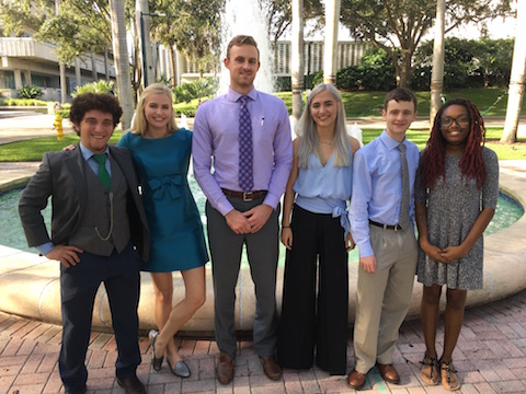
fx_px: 441
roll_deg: -0.4
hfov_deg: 61.7
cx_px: 263
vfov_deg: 48.2
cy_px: 197
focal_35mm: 29
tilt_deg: -11.8
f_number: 2.2
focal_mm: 4.15
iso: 25
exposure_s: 1/125
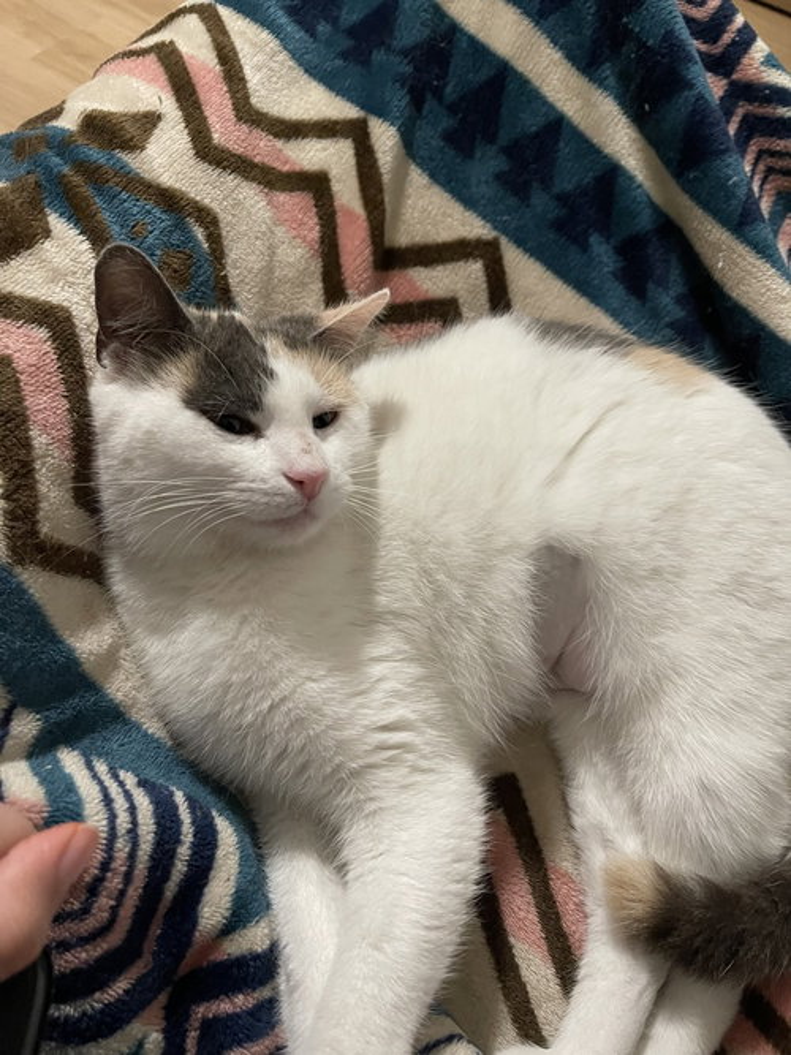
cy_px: 528
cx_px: 396
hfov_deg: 53.0
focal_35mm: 26
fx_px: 792
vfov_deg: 67.3
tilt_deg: -59.3
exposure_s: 1/40
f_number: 1.6
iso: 500
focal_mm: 5.1
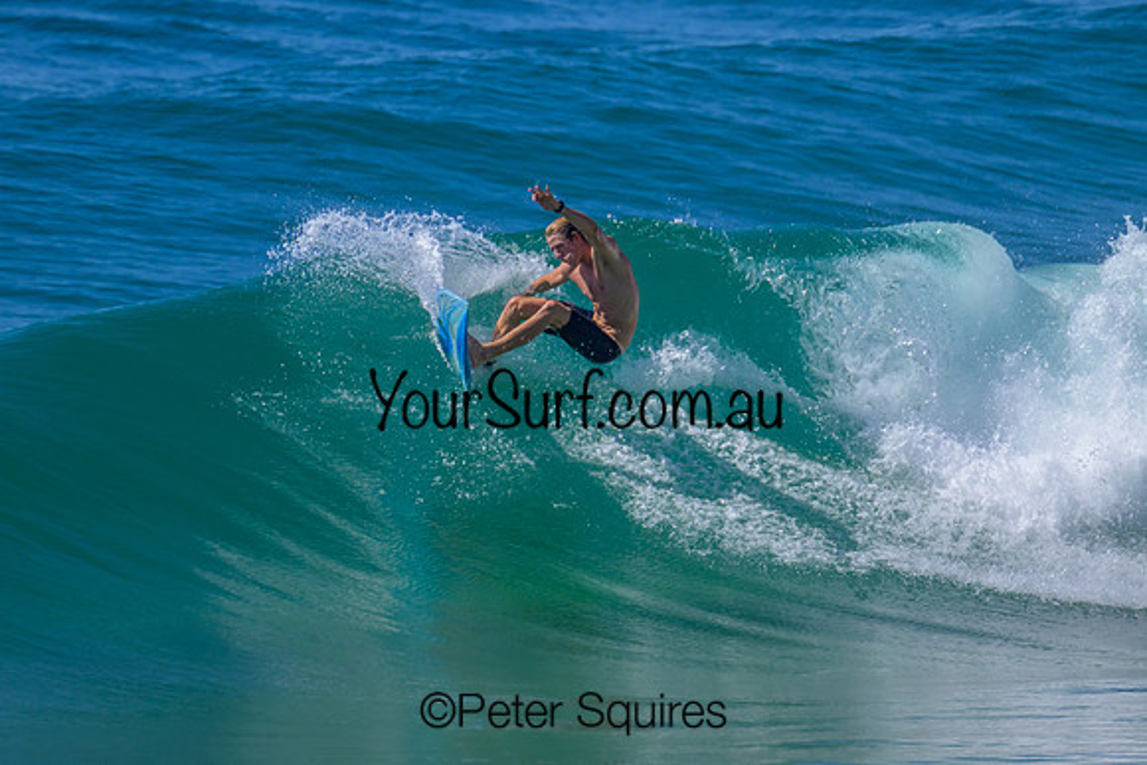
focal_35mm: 984
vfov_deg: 1.4
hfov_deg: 2.1
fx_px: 31348
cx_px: 606
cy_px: 295
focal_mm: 800
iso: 800
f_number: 11
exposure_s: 1/2000
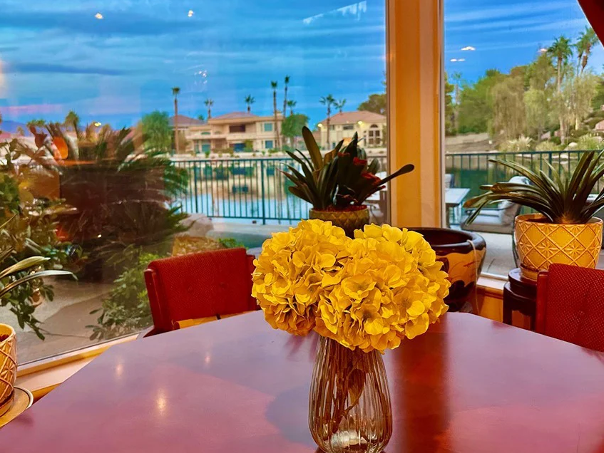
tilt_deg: -5.5
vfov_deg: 48.1
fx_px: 506
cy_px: 188
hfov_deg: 61.4
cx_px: 262
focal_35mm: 29
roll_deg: +1.9
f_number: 1.78
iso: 400
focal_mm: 6.86
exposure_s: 1/60
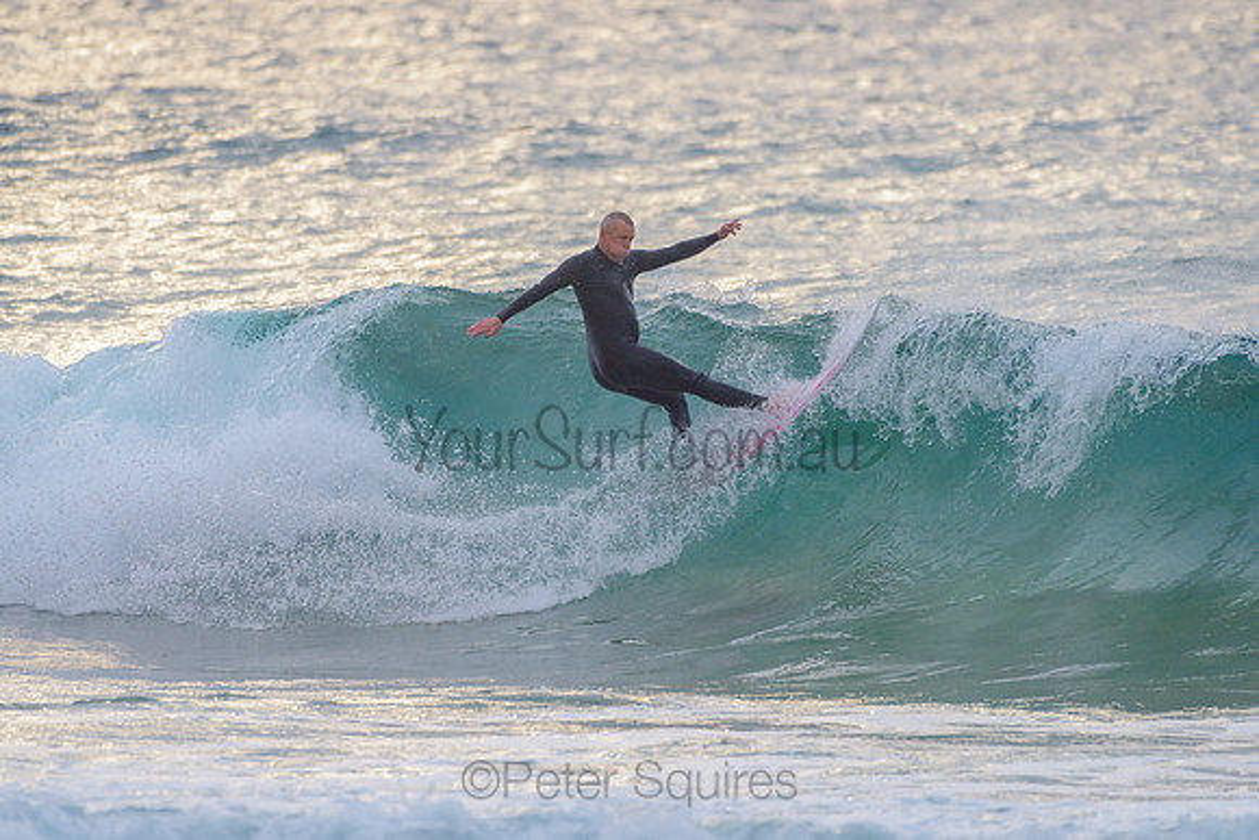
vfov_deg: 2.2
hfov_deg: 3.4
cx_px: 610
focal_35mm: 613
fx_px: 21447
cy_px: 412
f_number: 5.6
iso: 450
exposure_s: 1/1250
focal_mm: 500
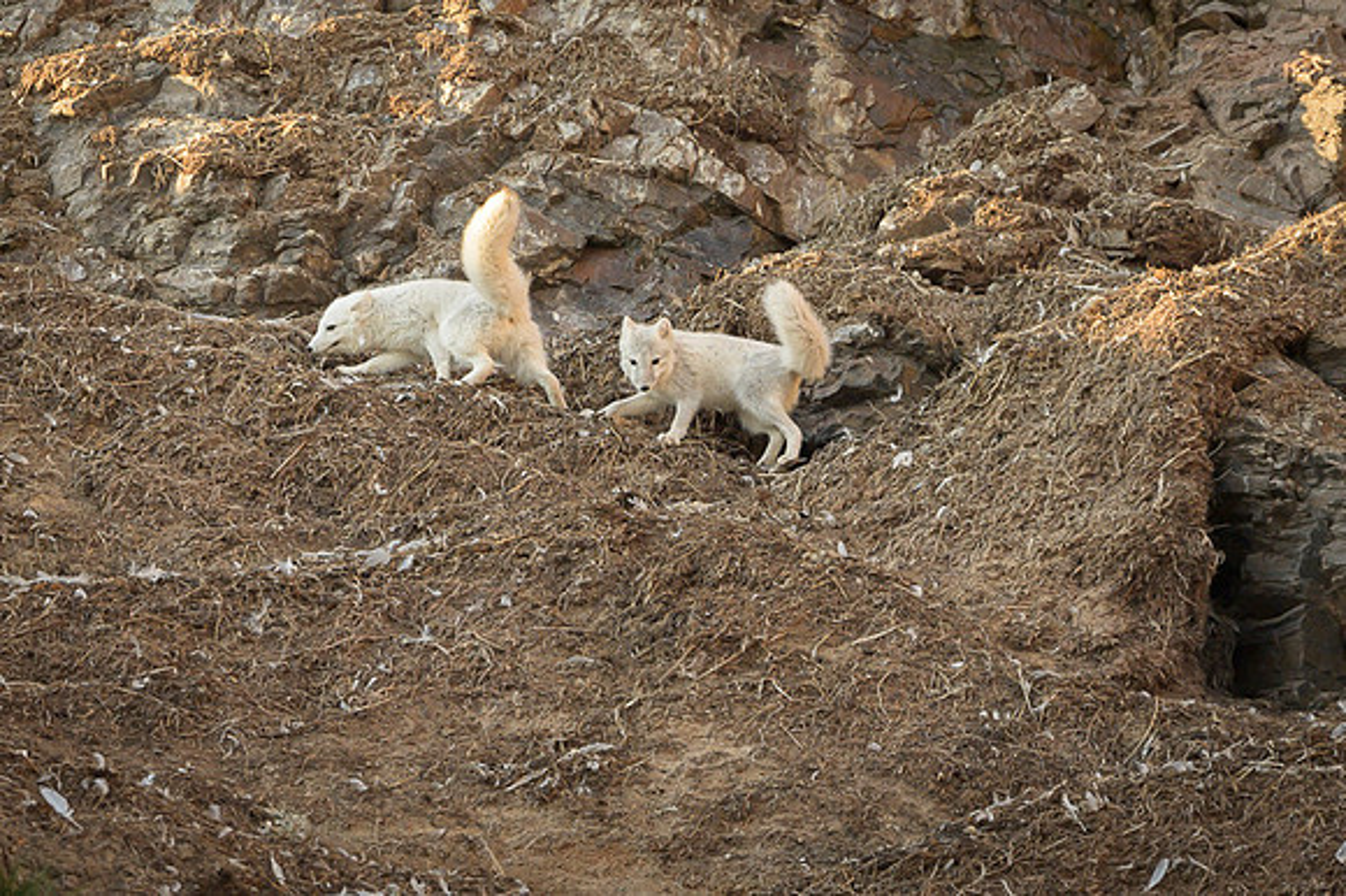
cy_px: 323
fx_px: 28673
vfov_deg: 1.8
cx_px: 313
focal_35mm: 767
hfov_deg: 2.7
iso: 2000
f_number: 4
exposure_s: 1/2000
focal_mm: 500
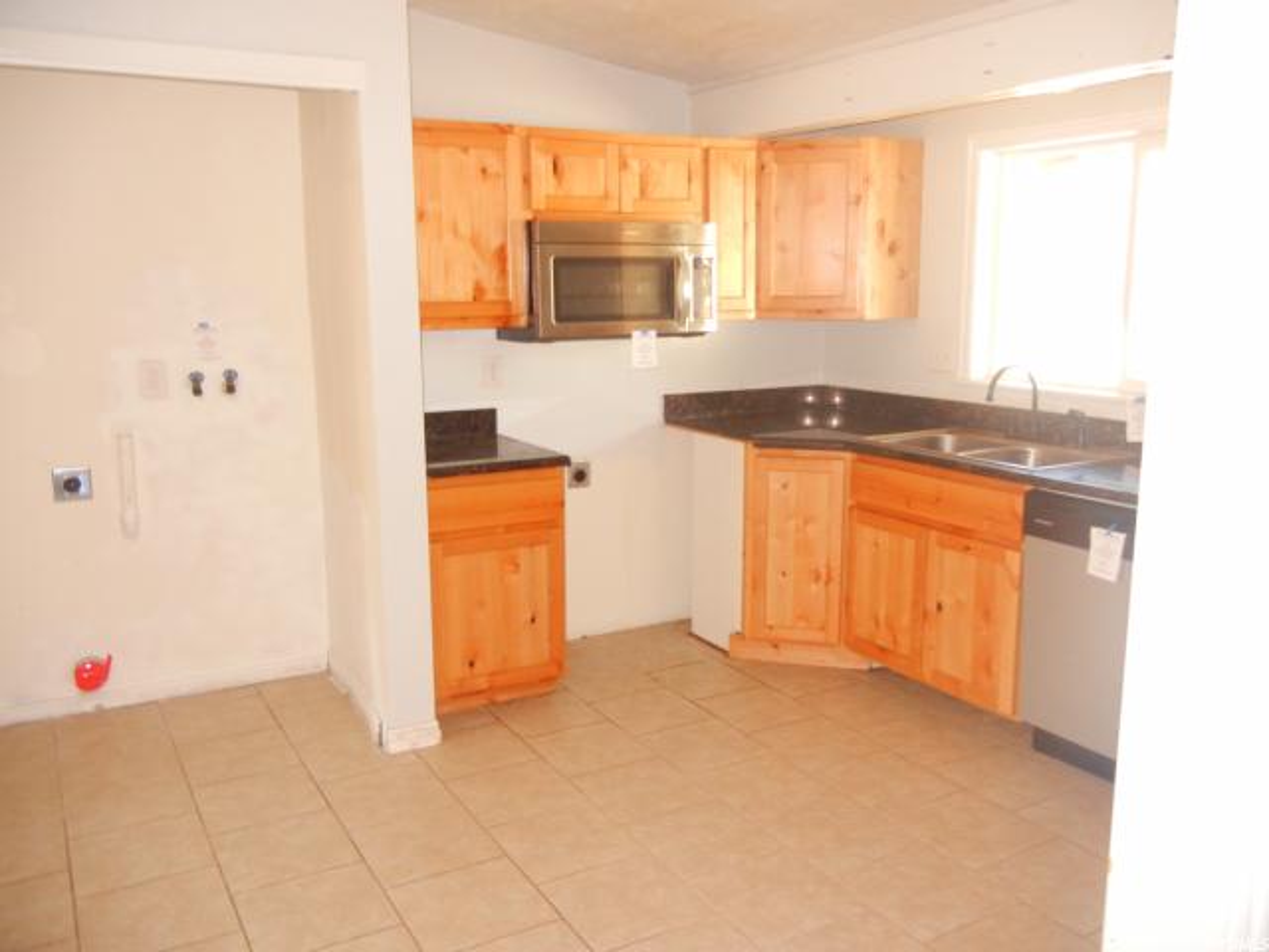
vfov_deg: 46.8
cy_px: 476
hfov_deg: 60.0
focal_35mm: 30
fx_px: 1100
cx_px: 634
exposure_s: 1/30
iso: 400
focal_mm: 5.4
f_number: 3.5
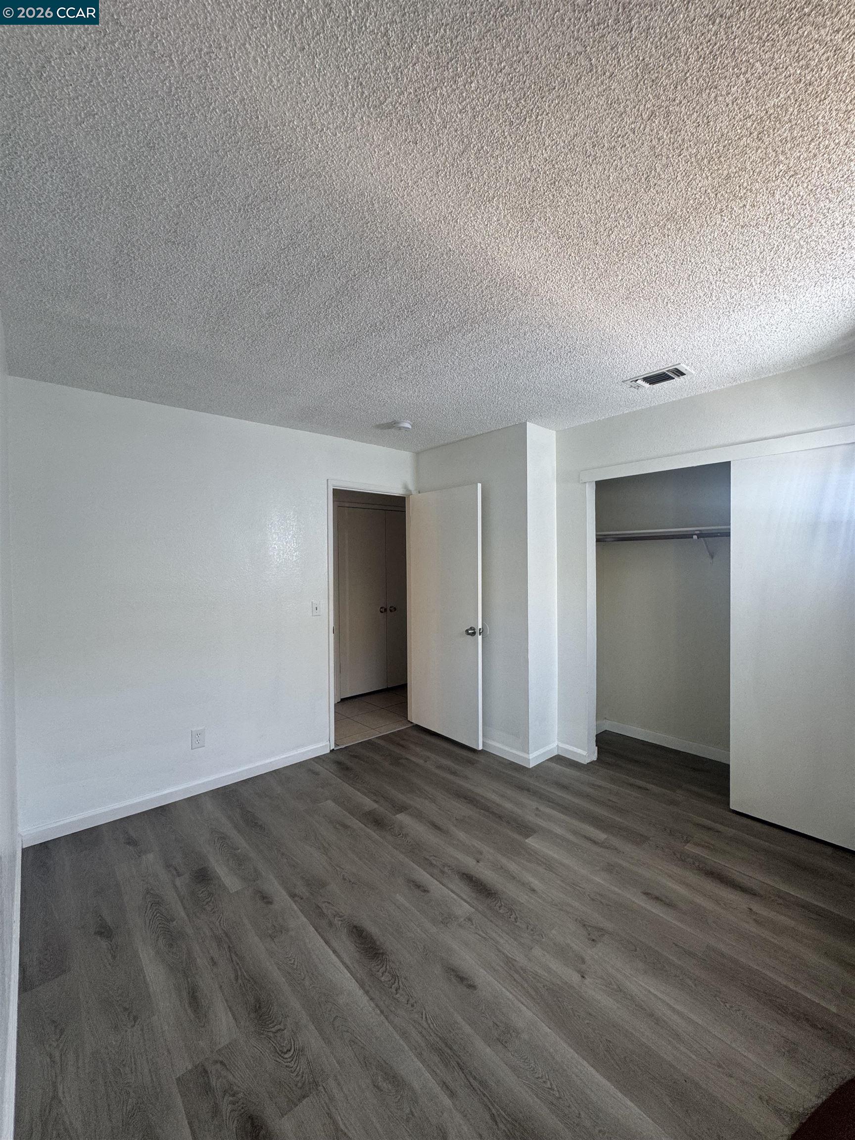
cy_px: 570
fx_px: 461
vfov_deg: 102.1
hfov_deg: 85.7
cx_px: 428
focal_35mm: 14
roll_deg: +1.2
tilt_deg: -1.2
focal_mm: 2.22
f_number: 2.2
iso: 125
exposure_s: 1/120
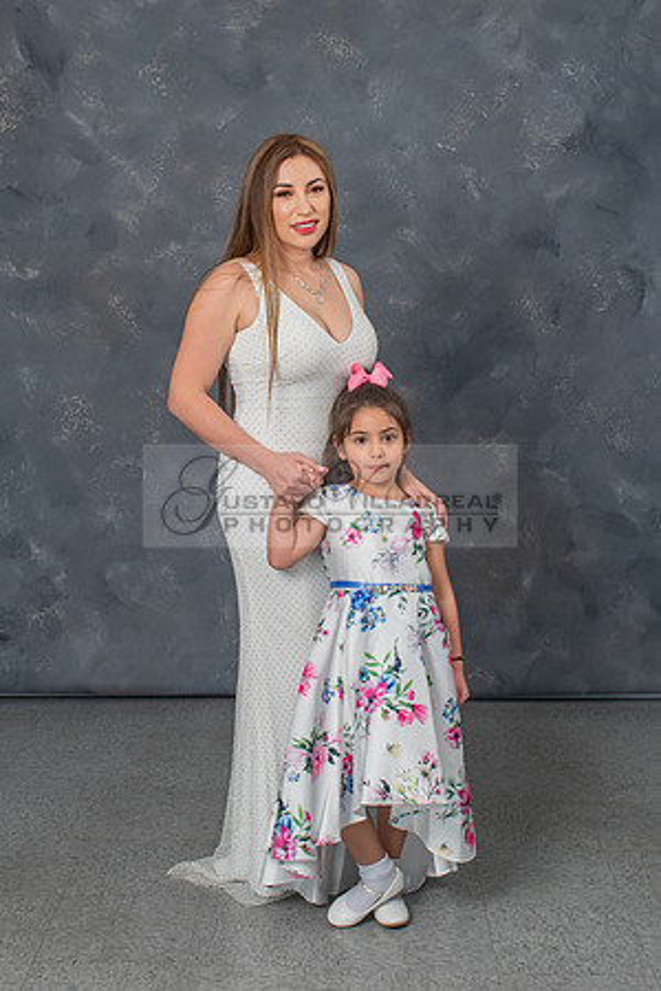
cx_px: 286
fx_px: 1442
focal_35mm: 52
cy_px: 463
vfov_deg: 37.9
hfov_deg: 25.8
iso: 200
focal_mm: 24
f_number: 5.6
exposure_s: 1/160
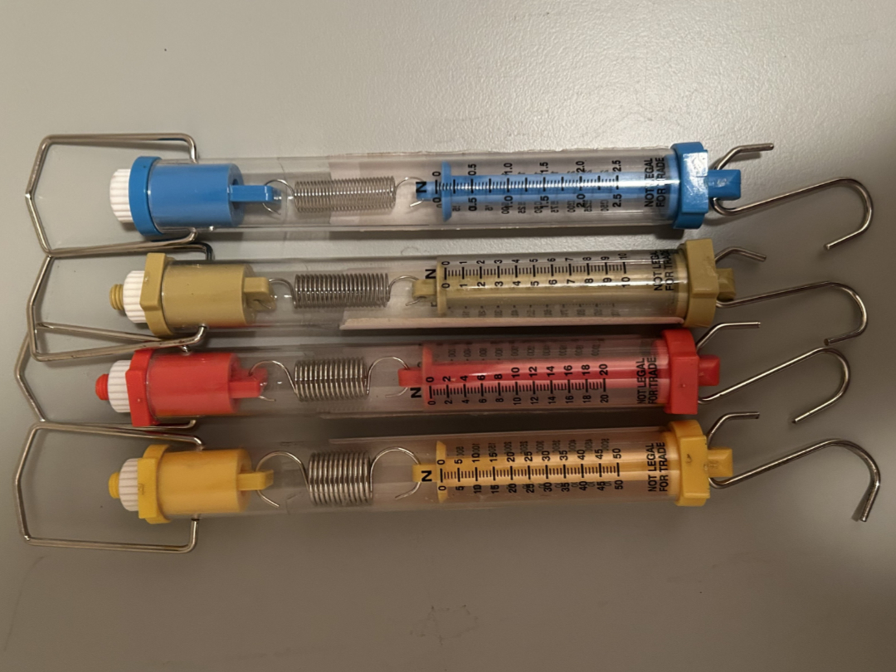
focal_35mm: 26
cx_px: 448
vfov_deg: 53.1
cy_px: 336
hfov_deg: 67.3
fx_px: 673
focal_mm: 5.7
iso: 400
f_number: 1.5
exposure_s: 1/50
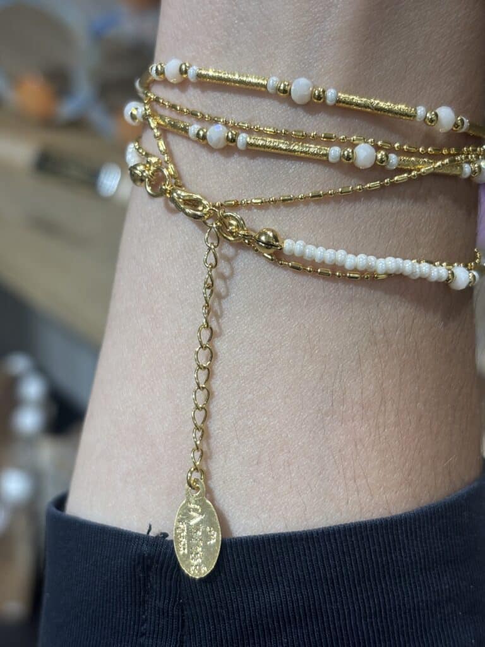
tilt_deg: -40.0
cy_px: 324
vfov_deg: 36.8
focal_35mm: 52
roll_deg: -7.2
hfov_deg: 28.0
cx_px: 242
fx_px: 971
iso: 50
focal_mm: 5.96
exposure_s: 1/100
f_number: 1.6
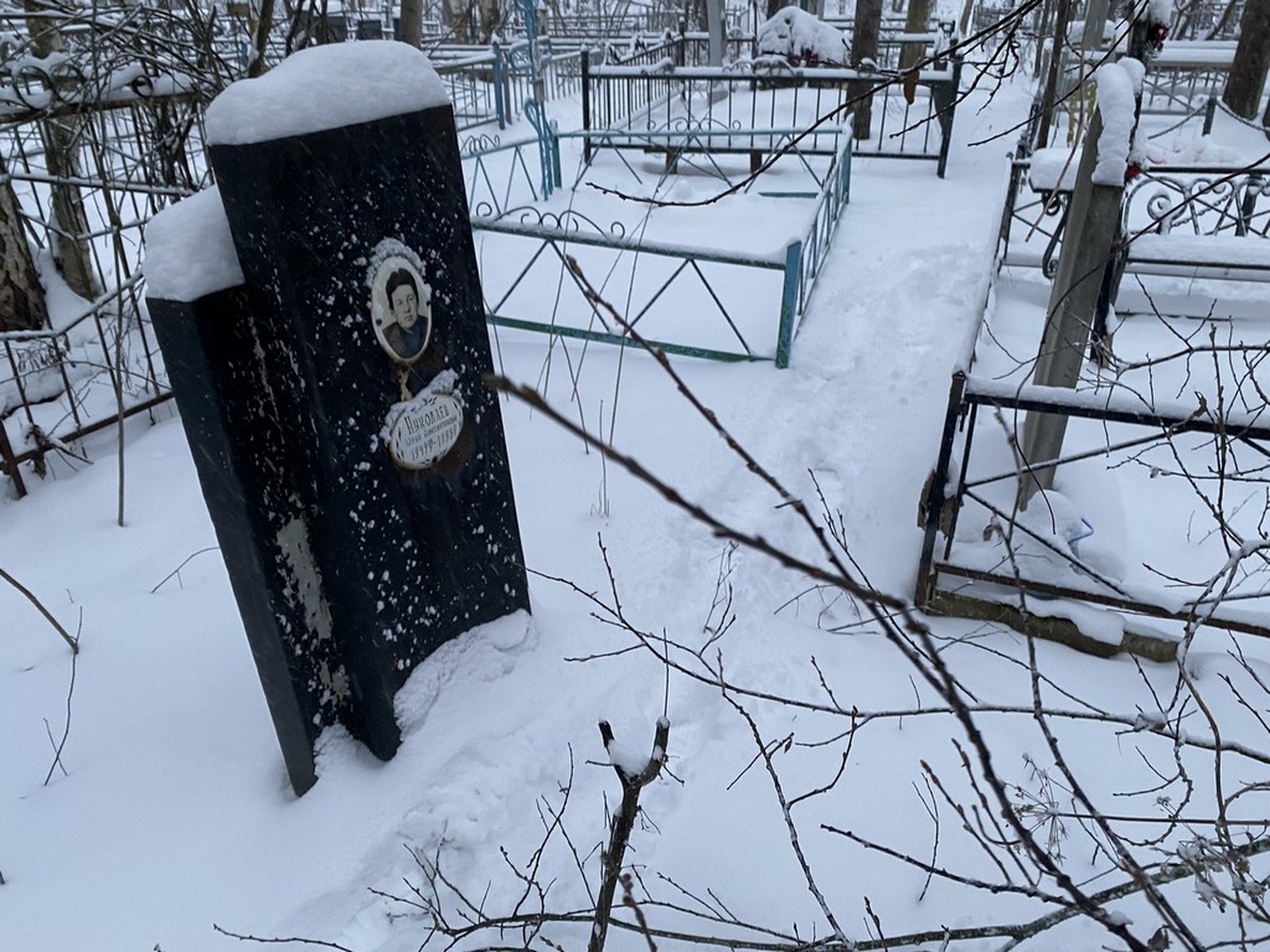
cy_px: 476
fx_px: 954
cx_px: 635
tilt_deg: -23.9
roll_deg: +3.1
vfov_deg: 53.1
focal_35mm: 26
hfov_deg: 67.3
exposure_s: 1/75
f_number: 1.8
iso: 125
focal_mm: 4.25
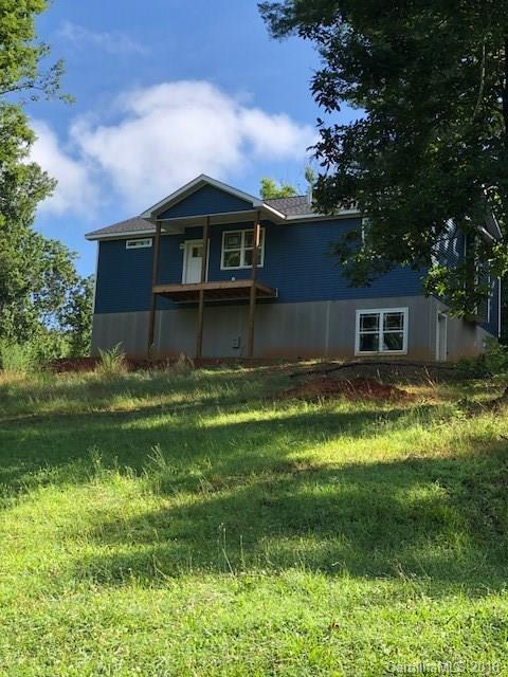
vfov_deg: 33.8
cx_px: 254
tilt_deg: +9.9
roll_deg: -4.0
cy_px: 338
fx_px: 1115
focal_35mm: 57
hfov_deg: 25.7
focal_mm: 6.6
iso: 20
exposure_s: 1/296
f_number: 2.8
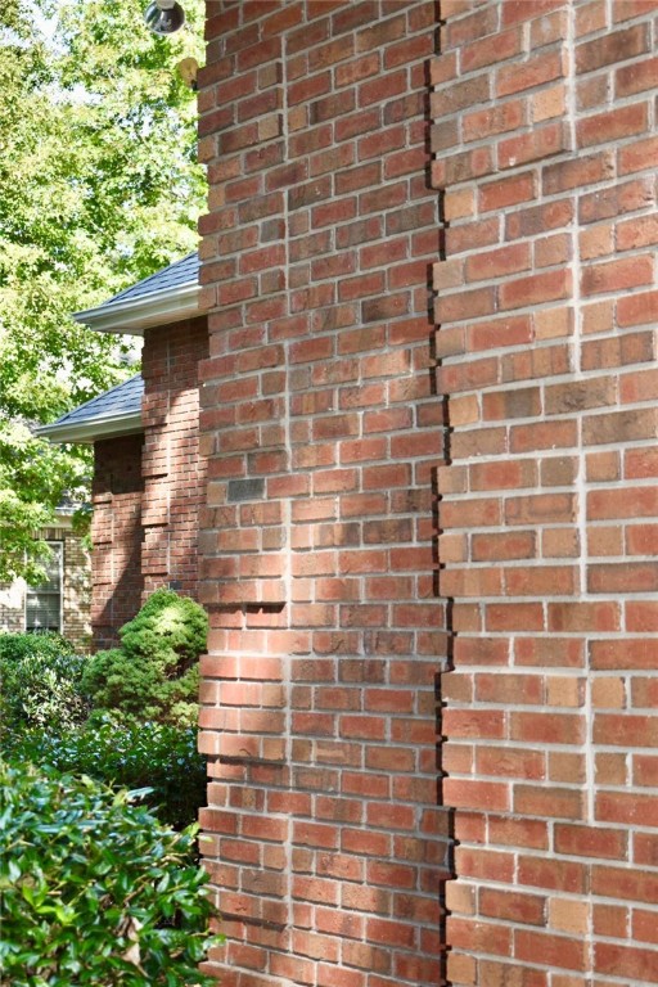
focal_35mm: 72
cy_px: 494
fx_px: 1974
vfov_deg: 28.1
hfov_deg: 18.9
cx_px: 329
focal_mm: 48
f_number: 5.6
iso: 140
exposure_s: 1/125
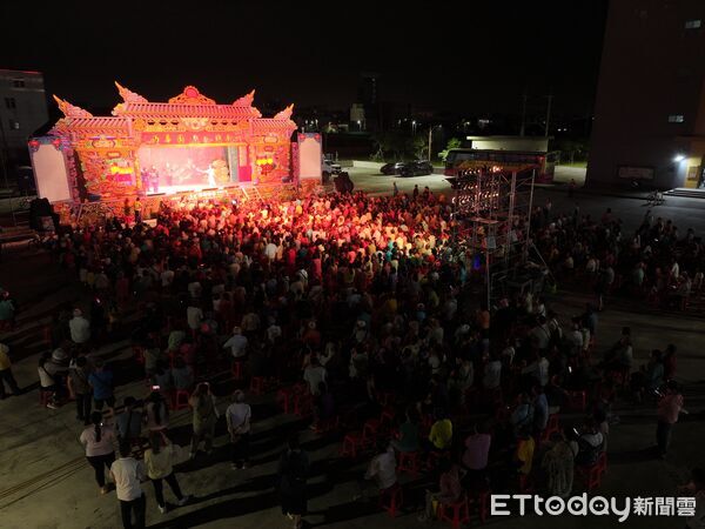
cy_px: 264
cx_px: 352
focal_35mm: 24
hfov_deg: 71.6
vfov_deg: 56.8
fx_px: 489
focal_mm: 12.29
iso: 640
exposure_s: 1/10
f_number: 2.8
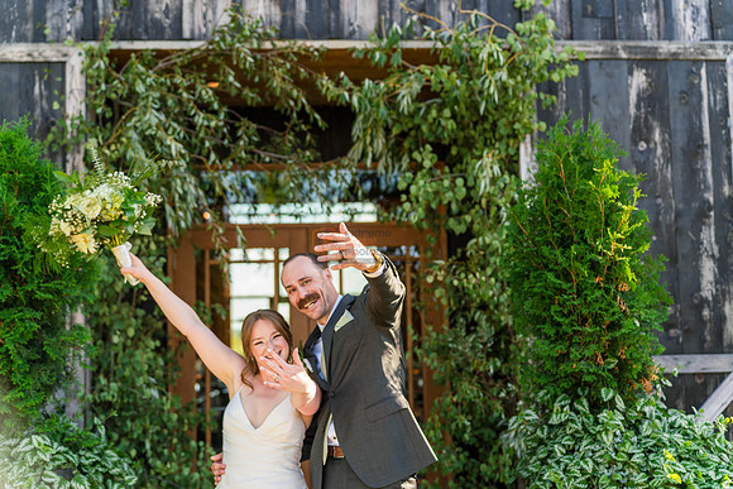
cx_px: 366
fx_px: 998
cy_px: 244
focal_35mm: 49
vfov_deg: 27.5
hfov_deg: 40.3
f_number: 2.5
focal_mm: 49
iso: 400
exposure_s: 1/1250
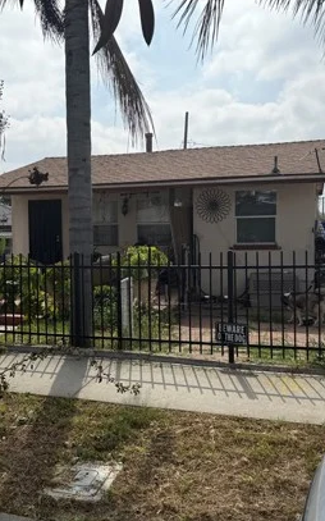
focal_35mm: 40
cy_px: 255
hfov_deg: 31.5
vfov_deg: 49.3
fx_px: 567
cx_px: 90
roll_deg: +0.4
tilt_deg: -2.8
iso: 80
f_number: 1.78
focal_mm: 6.76
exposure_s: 1/9091
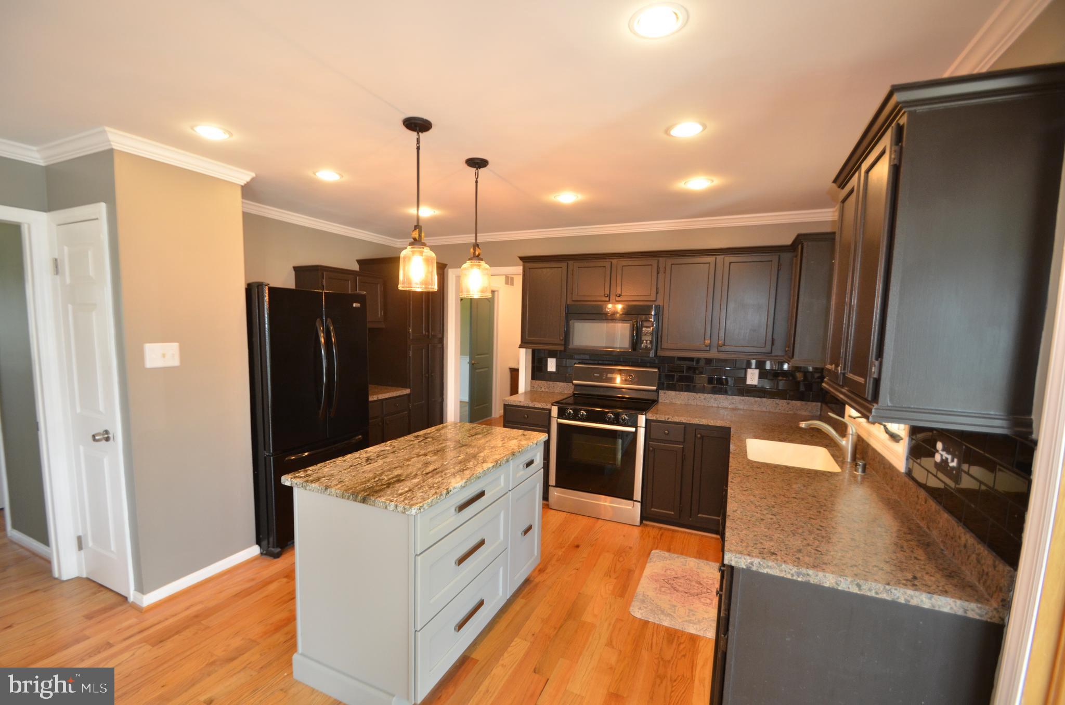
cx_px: 532
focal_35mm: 15
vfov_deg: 77.1
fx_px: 443
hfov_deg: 100.5
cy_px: 352
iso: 640
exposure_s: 1/60
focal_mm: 10
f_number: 3.5
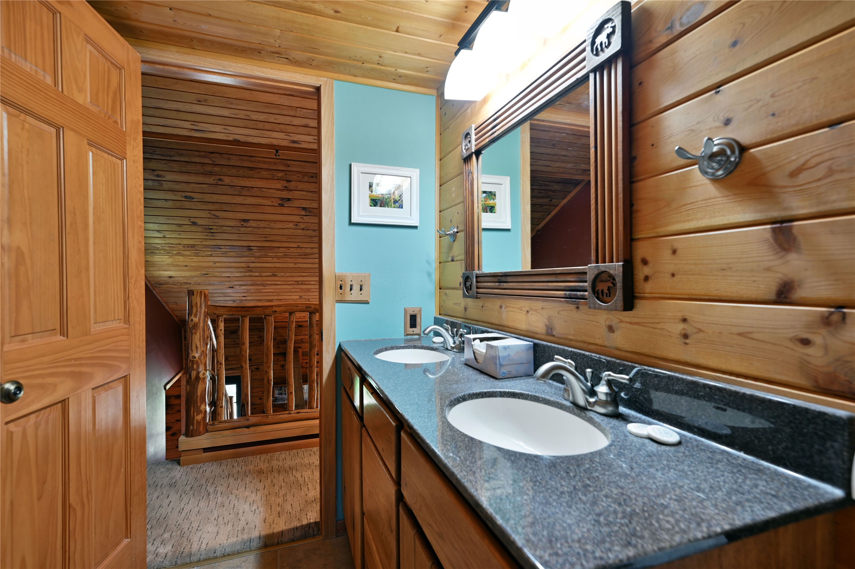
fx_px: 392
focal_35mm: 16
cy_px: 284
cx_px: 428
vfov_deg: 72.0
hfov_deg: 95.0
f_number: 5.6
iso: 100
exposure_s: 1/2.5
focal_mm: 16.5
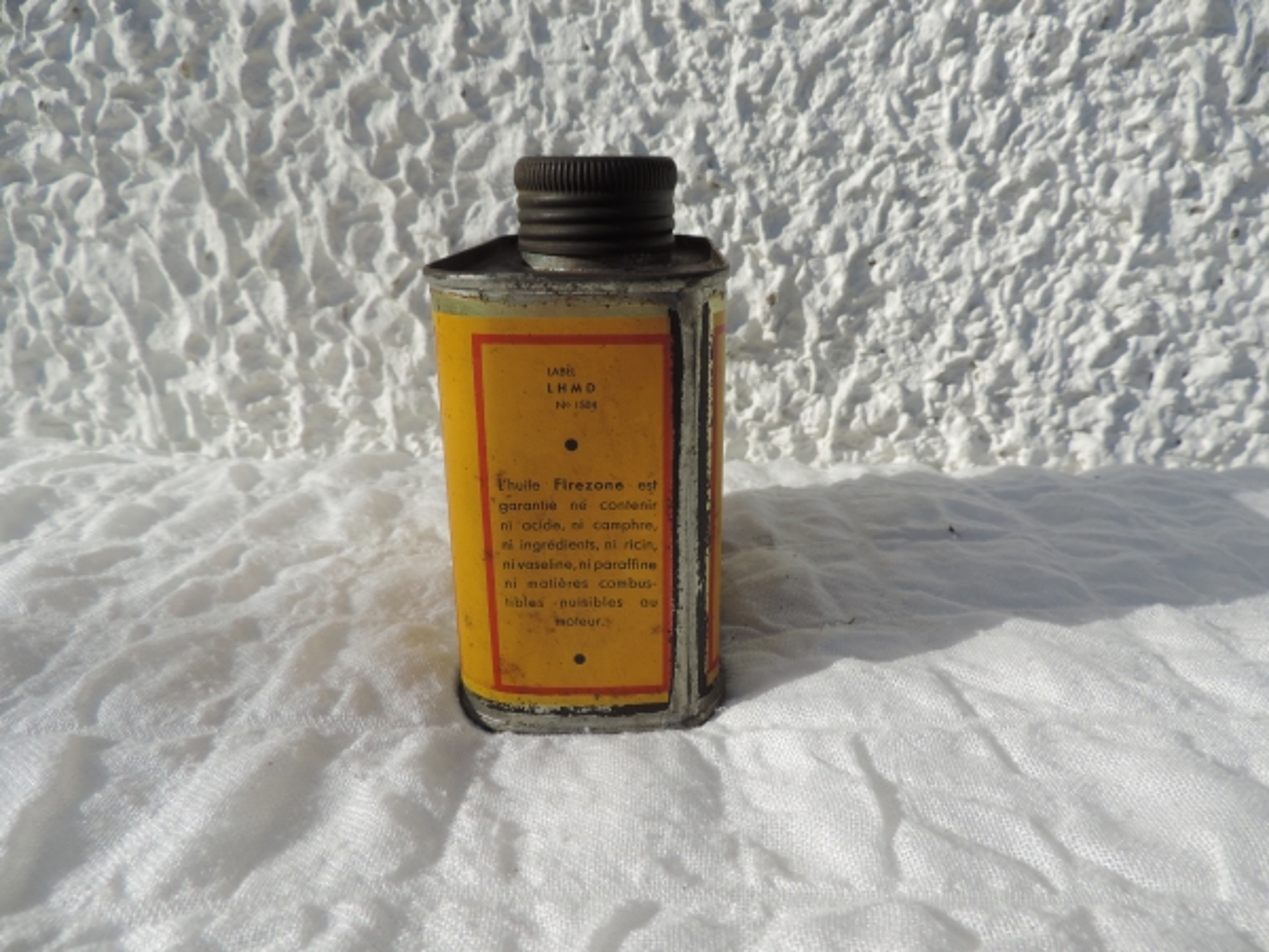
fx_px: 880
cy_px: 476
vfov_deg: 56.8
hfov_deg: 71.6
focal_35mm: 24
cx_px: 634
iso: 80
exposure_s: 1/1600
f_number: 3
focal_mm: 4.3
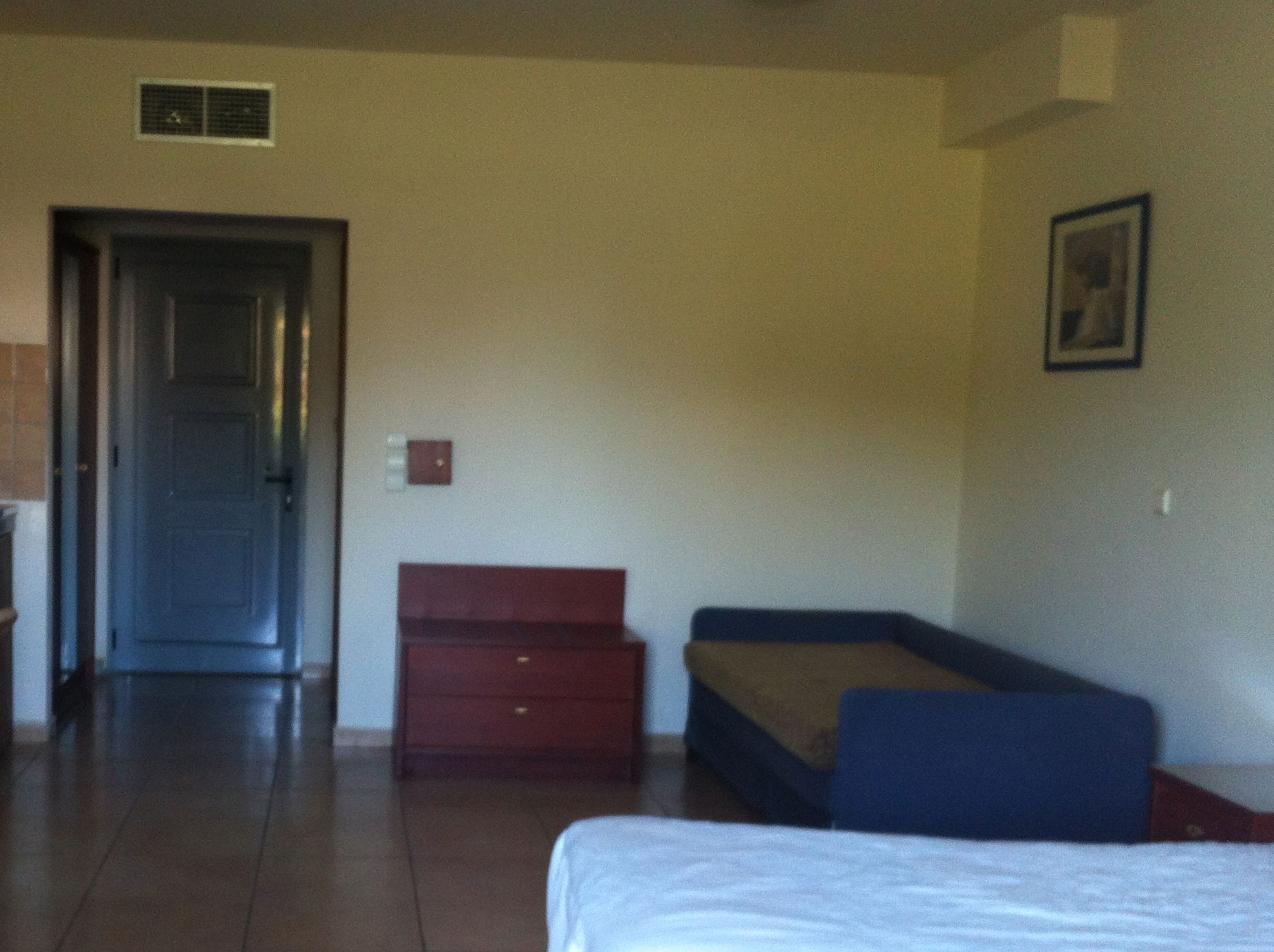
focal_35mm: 49
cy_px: 614
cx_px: 446
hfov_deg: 38.6
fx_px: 1801
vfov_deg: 29.5
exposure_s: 1/15
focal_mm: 3.85
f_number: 2.8
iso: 125
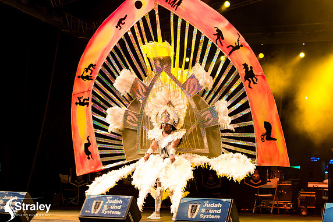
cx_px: 168
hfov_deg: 28.5
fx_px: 657
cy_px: 111
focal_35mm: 71
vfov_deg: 19.2
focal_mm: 70
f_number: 5.6
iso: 2500
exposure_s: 1/160
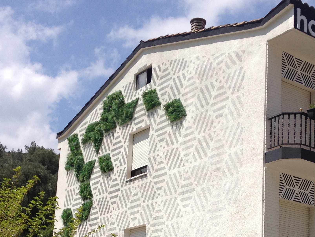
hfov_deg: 27.4
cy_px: 231
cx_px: 160
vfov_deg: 20.1
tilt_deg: +8.2
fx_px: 646
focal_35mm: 71
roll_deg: -2.5
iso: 50
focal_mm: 4.28
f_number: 2.4
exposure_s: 1/2513
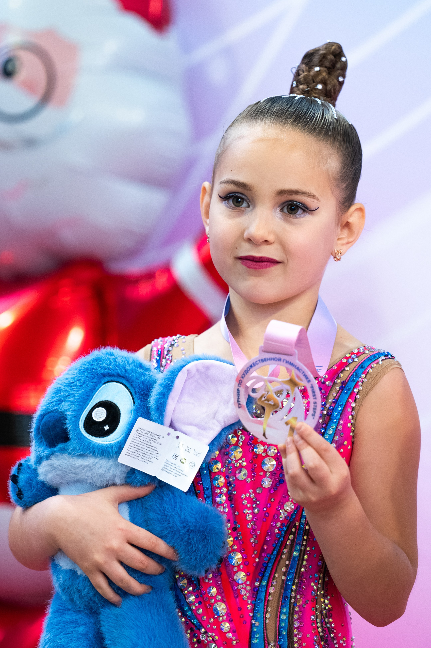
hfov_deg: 5.7
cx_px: 240
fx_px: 4329
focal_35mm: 241
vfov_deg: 8.6
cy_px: 313
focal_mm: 155
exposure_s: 1/400
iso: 2500
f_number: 3.2
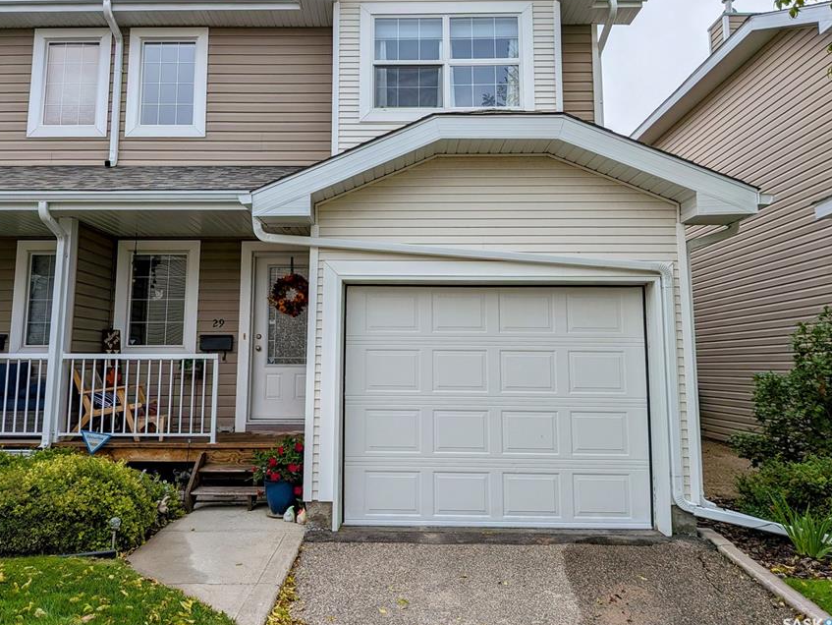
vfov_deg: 48.0
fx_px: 697
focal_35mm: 29
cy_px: 255
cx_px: 377
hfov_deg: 61.5
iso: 28
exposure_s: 1/798
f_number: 1.7
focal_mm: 4.53
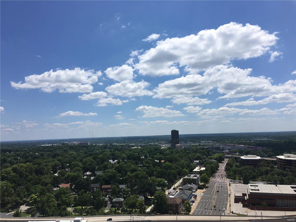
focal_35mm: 29
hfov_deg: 61.7
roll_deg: +1.4
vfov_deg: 48.2
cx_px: 148
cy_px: 111
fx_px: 248
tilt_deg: +6.7
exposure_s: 1/3663
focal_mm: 4.15
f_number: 2.2
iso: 25
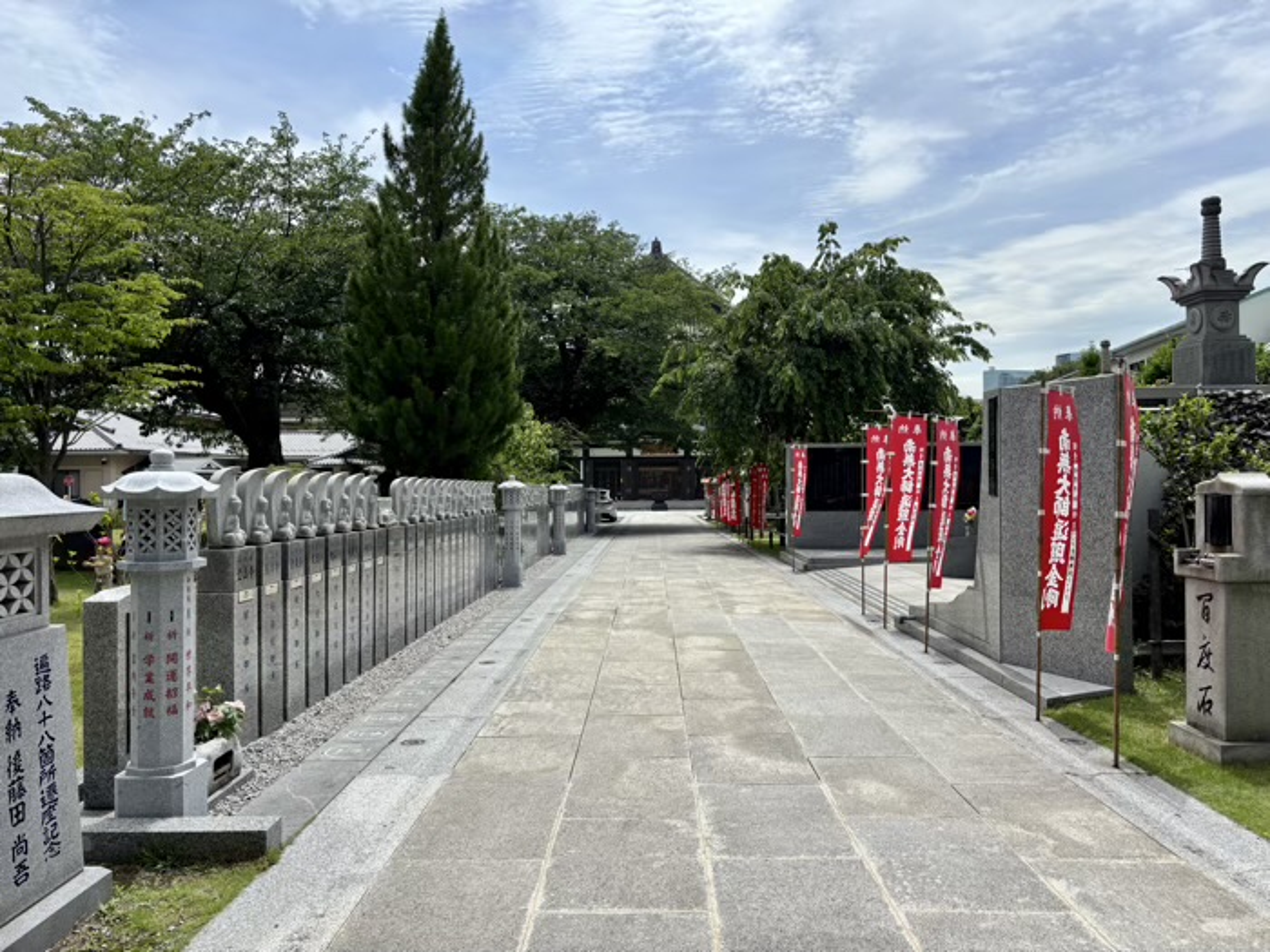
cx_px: 635
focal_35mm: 26
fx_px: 954
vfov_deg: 53.1
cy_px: 476
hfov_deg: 67.3
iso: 50
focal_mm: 5.96
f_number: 1.6
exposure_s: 1/5076
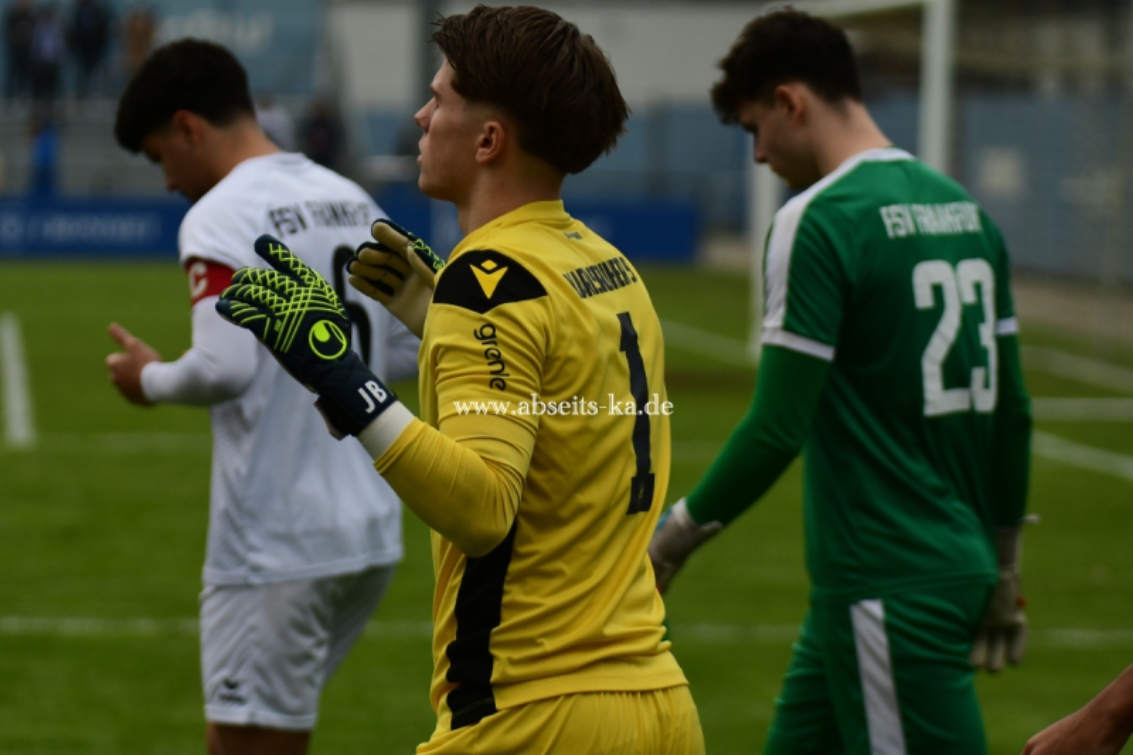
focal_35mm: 180
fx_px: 5663
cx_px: 566
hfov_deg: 11.4
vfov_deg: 7.6
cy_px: 378
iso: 500
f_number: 3.5
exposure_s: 1/1600
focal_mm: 120
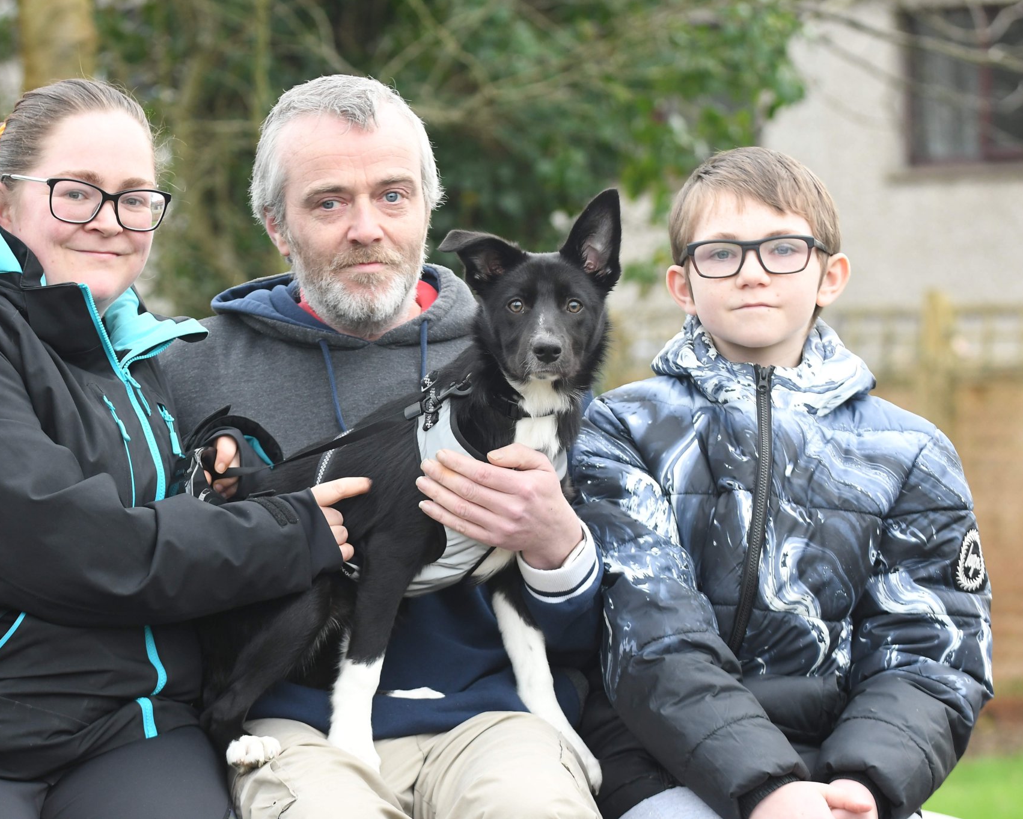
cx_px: 416
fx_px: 5027
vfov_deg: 9.3
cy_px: 409
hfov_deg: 11.6
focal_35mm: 166
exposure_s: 1/200
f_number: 7.1
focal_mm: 98
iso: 1000
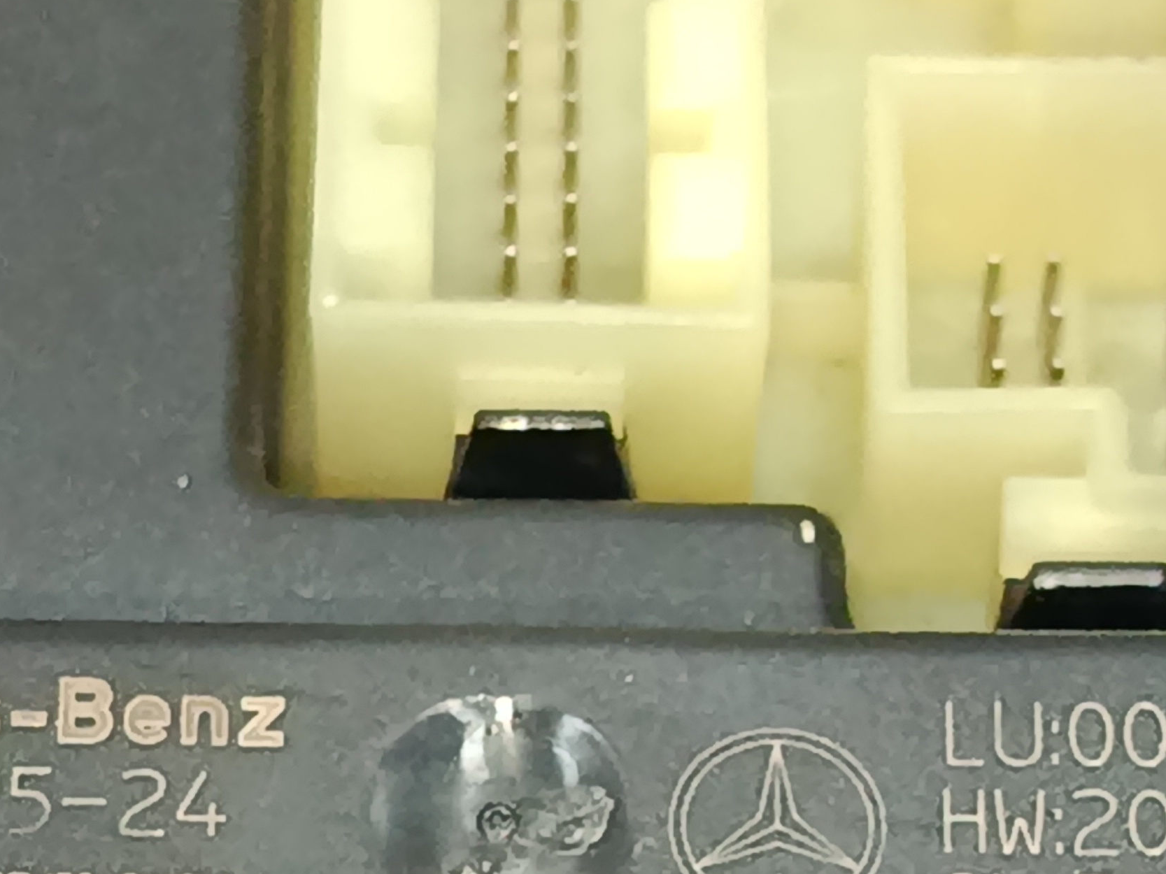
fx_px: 6063
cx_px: 758
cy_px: 817
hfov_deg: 11.0
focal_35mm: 180
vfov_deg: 8.2
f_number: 1.7
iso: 1066
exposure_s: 1/33.3
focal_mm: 5.24
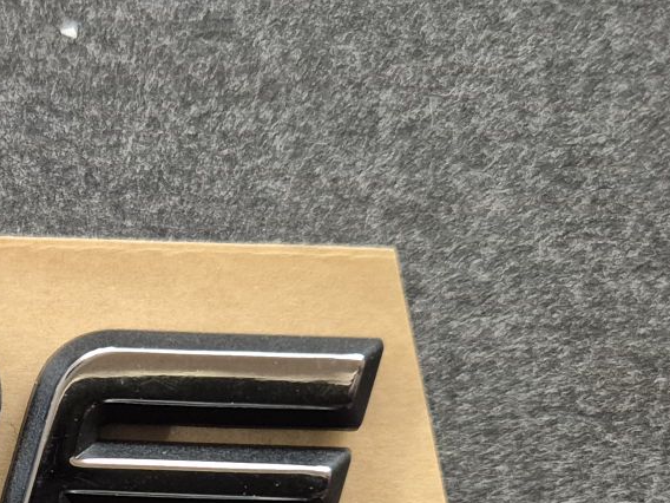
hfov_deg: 23.1
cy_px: 543
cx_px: -1
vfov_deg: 17.6
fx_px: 1568
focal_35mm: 81
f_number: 1.8
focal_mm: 5.4
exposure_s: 1/100
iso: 1600
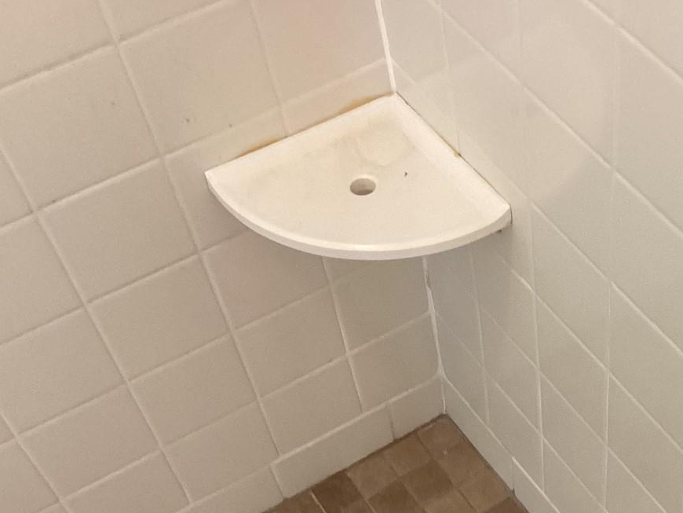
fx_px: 1125
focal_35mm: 57
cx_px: 553
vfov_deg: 24.9
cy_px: 463
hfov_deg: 32.8
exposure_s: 1/60
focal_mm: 3.3
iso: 320
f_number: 2.4
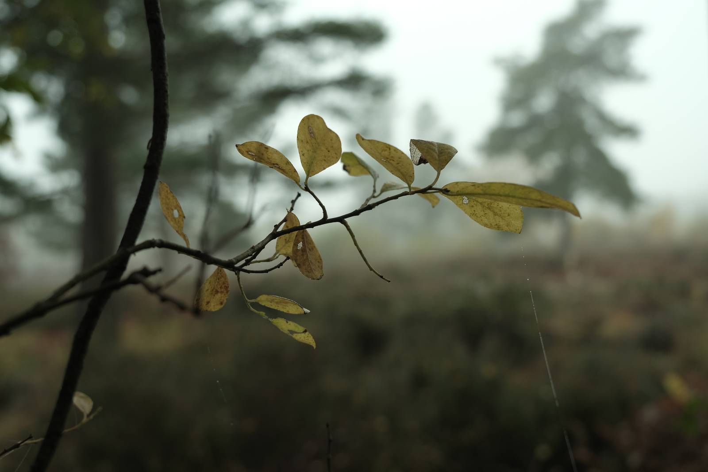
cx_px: 354
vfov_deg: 30.5
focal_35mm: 44
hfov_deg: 44.5
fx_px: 865
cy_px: 236
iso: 320
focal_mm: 29.2
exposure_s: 1/100
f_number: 4
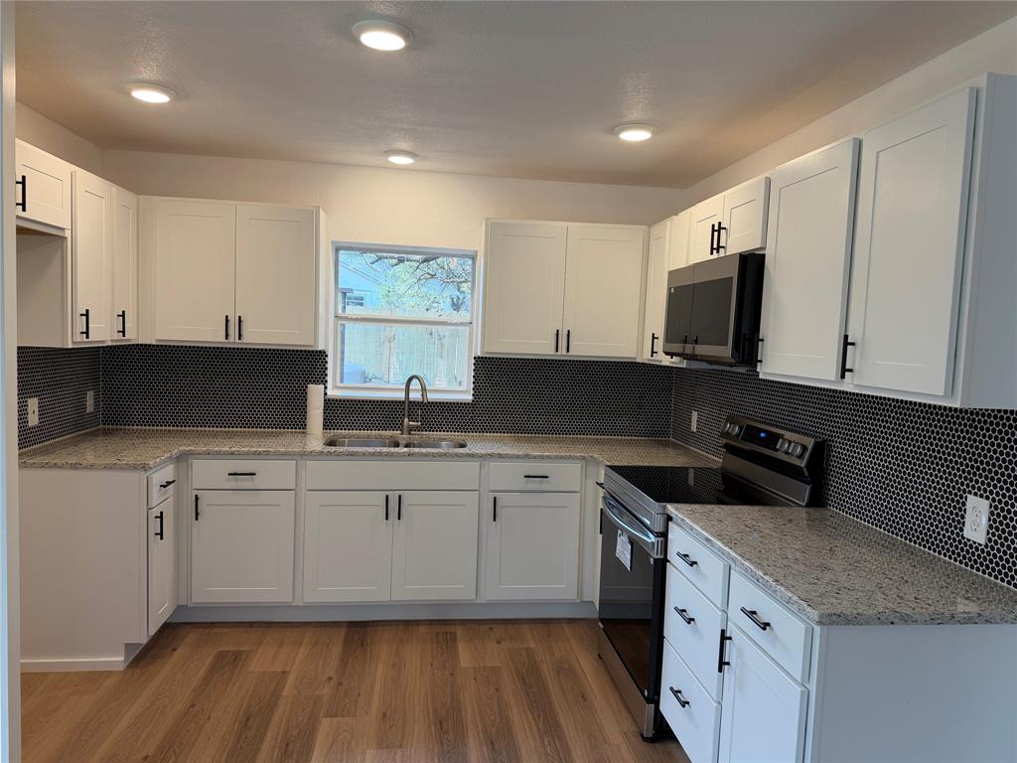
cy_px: 382
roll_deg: -1.4
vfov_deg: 56.8
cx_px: 508
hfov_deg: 71.6
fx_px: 705
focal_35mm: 24
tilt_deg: -3.5
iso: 100
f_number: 1.78
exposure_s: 1/137
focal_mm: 6.76
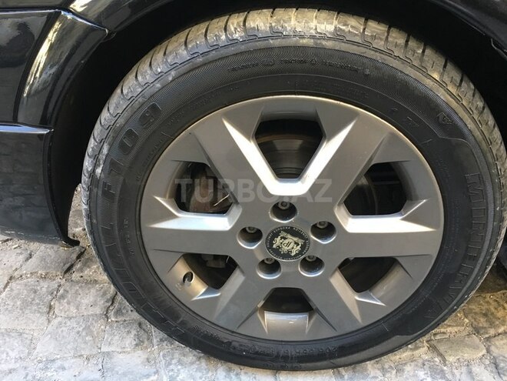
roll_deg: +2.4
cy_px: 190
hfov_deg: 61.7
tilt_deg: -29.6
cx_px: 254
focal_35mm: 29
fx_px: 425
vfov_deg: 48.2
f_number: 2.2
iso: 64
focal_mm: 4.15
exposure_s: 1/33
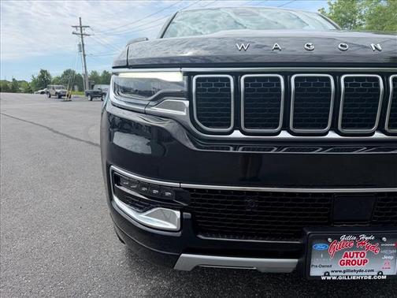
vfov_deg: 56.8
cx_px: 198
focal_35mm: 24
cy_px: 149
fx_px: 275
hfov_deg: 71.6
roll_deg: +3.1
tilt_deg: -12.7
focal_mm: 6.76
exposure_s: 1/2611
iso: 100
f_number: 1.78
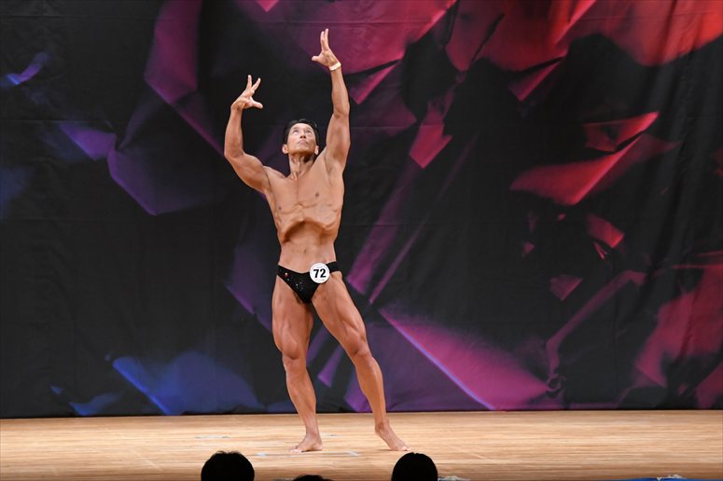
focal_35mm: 217
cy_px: 240
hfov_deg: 9.5
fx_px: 4356
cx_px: 362
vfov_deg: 6.3
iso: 3200
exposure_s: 1/400
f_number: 5.6
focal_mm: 145
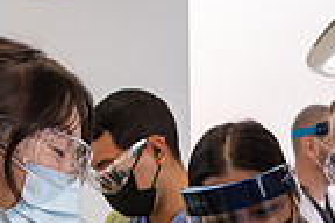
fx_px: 977
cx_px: 358
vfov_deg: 12.6
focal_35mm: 105
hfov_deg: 18.8
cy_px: 294
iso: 500
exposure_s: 1/200
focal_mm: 26
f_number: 4
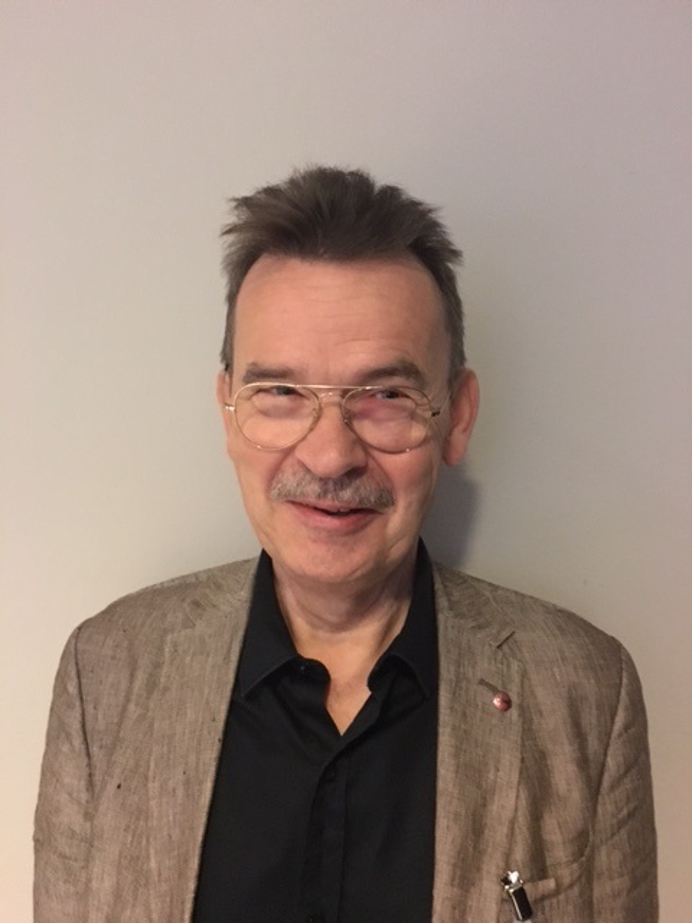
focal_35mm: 29
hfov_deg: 48.2
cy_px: 462
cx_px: 346
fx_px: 773
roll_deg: -2.7
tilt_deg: -1.4
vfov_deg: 61.7
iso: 800
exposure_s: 1/17
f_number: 2.2
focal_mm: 4.15
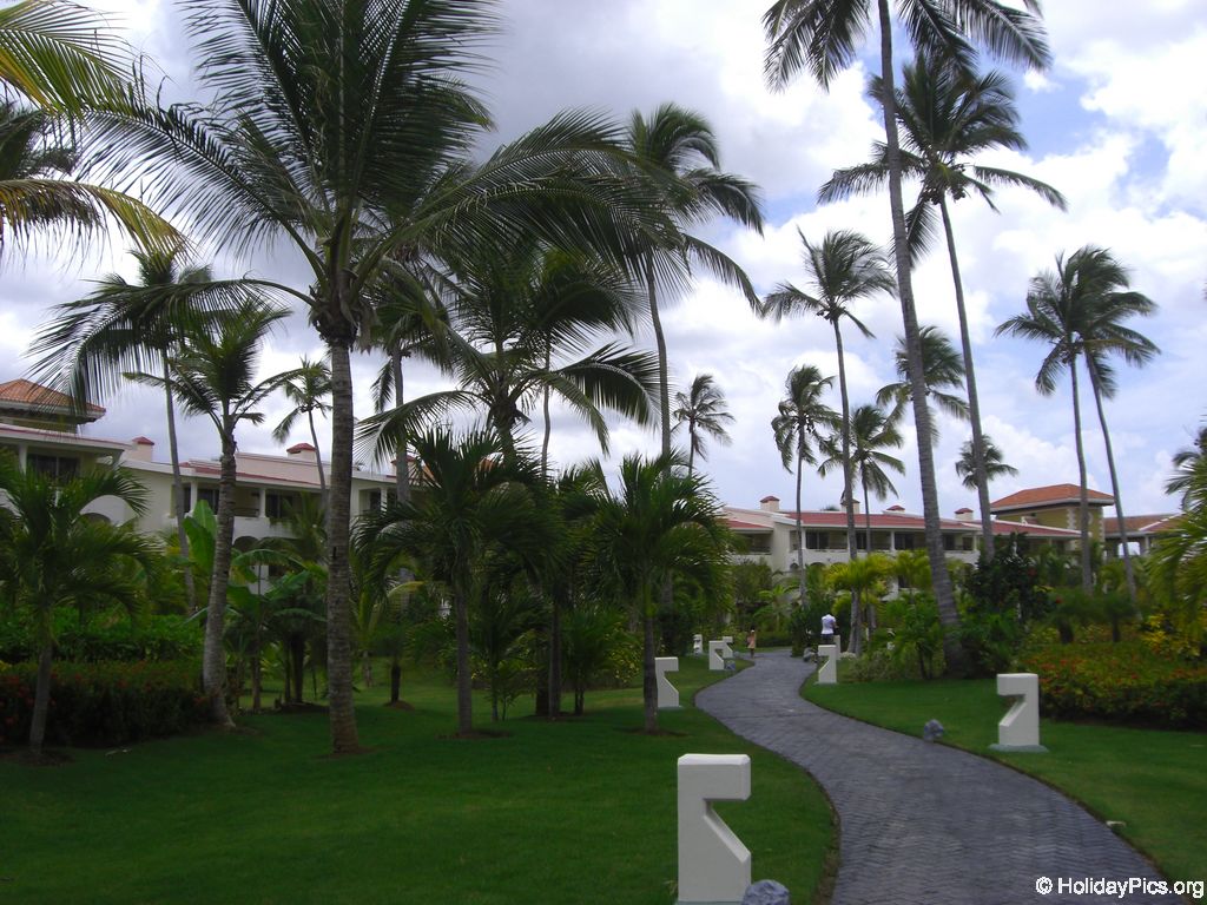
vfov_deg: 37.7
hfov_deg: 49.0
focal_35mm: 38
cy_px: 452
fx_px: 1325
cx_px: 604
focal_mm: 6.2
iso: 64
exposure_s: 1/160
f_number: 8
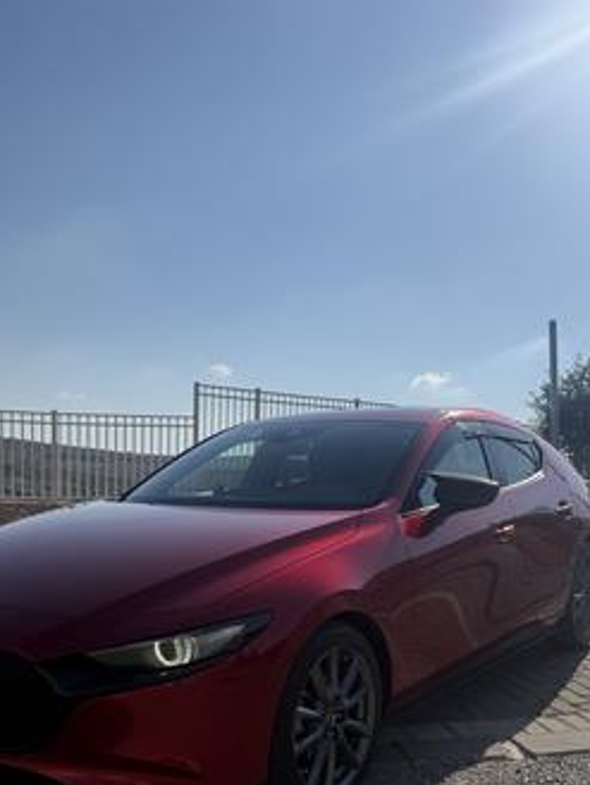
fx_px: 795
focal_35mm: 35
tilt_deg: -2.6
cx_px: 258
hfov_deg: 40.7
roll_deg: -0.6
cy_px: 525
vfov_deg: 51.6
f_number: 1.78
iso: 80
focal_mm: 6.76
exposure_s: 1/14286
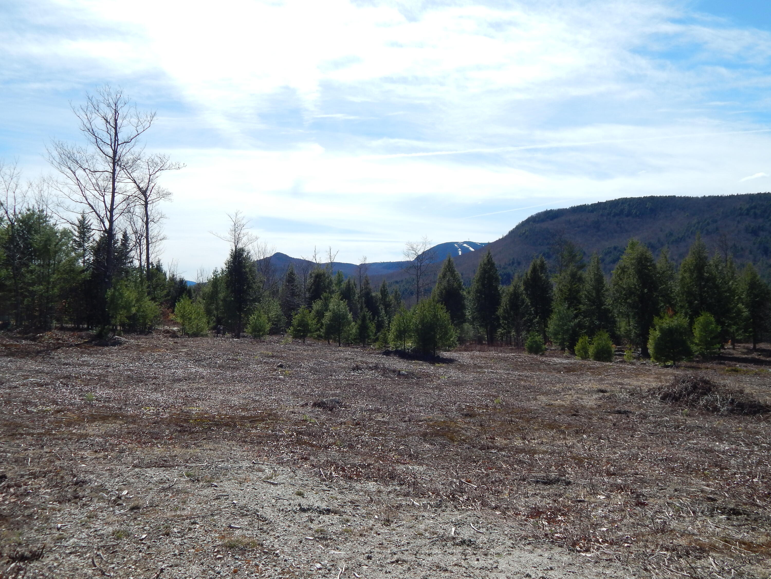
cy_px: 290
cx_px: 386
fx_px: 690
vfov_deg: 45.4
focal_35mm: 31
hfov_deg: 58.4
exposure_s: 1/500
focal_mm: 5.6
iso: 125
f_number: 6.5
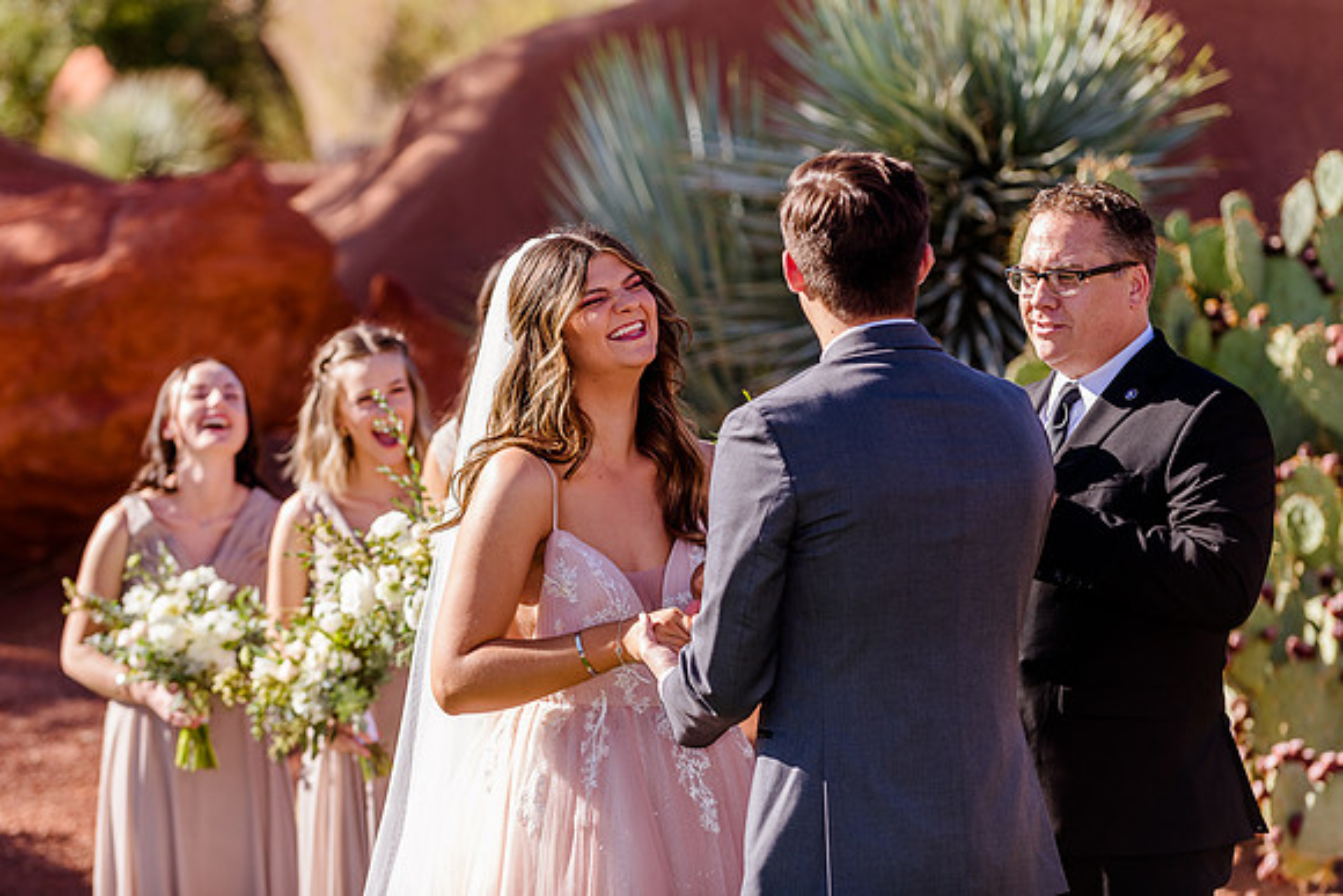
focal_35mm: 155
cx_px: 691
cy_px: 380
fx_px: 5798
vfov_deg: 8.8
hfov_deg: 13.2
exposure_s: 1/800
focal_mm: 135
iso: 200
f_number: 3.5
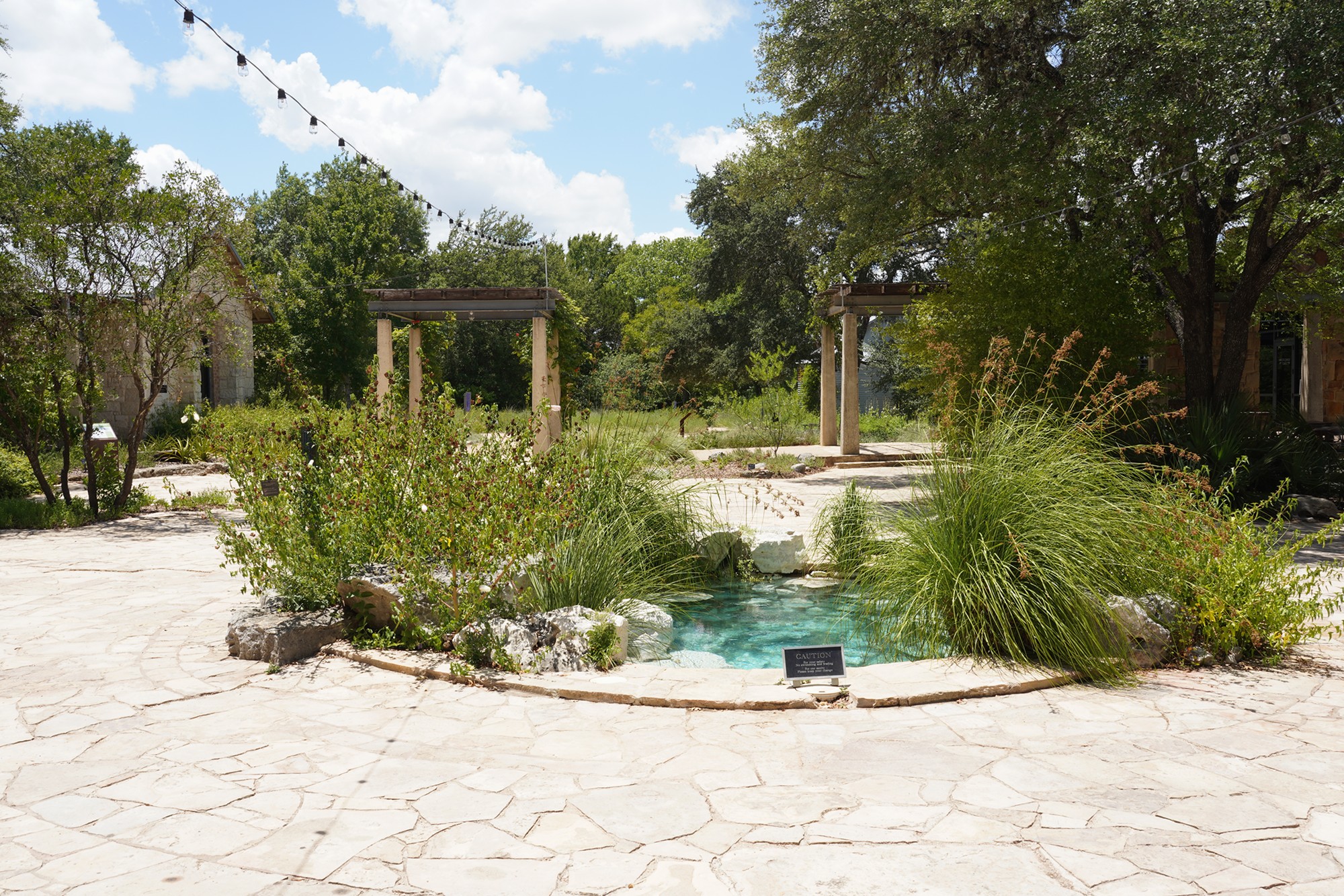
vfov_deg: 41.1
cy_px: 448
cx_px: 672
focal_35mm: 32
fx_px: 1195
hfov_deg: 58.7
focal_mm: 32
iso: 160
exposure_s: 1/100
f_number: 14
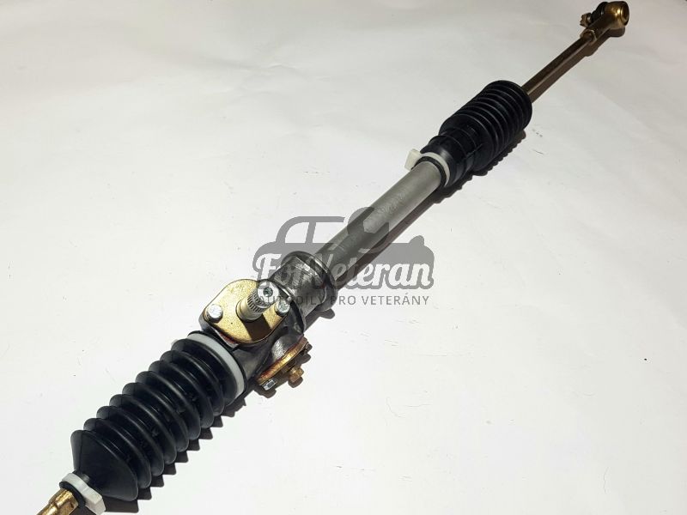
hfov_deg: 67.3
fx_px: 516
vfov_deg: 53.1
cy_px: 258
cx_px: 344
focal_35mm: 26
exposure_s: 1/50
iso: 40
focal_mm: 4.2
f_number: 1.7
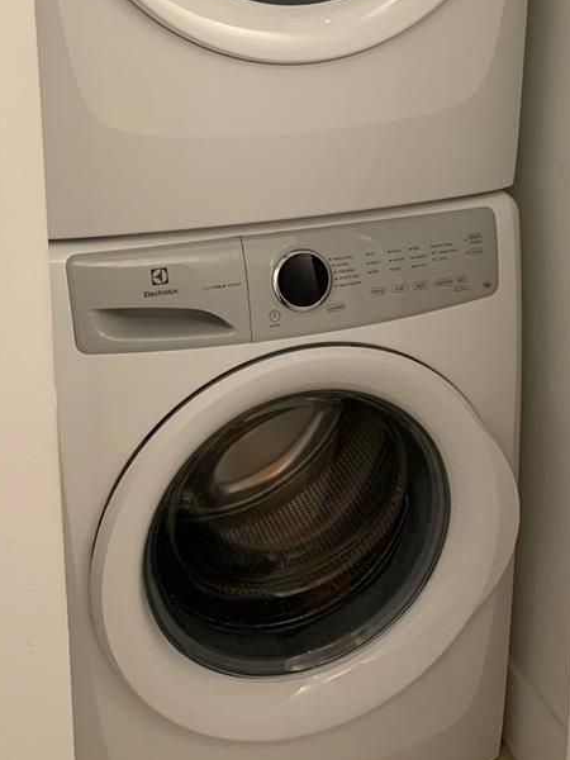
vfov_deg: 35.2
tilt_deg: -14.0
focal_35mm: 52
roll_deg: +0.0
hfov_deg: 27.9
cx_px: 353
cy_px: 118
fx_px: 1142
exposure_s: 1/60
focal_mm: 4.25
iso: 200
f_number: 1.8
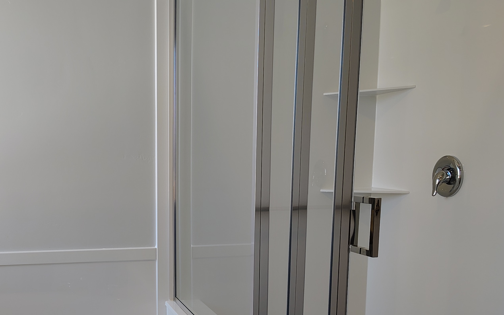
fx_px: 563
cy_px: 238
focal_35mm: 41
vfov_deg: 30.7
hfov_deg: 47.4
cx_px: 163
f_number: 1.8
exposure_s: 1/120
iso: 167
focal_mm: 5.56
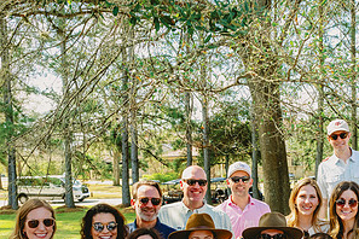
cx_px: 268
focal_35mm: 51
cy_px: 211
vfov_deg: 25.7
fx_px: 509
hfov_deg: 37.9
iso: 640
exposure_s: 1/250
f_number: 7.1
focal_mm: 24
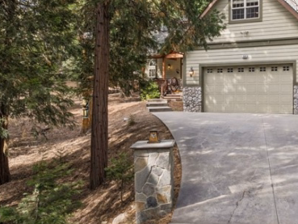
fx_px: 327
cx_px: 230
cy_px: 85
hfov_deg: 46.8
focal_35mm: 38
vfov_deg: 37.5
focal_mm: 12.3
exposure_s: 1/15
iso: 130
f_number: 2.8
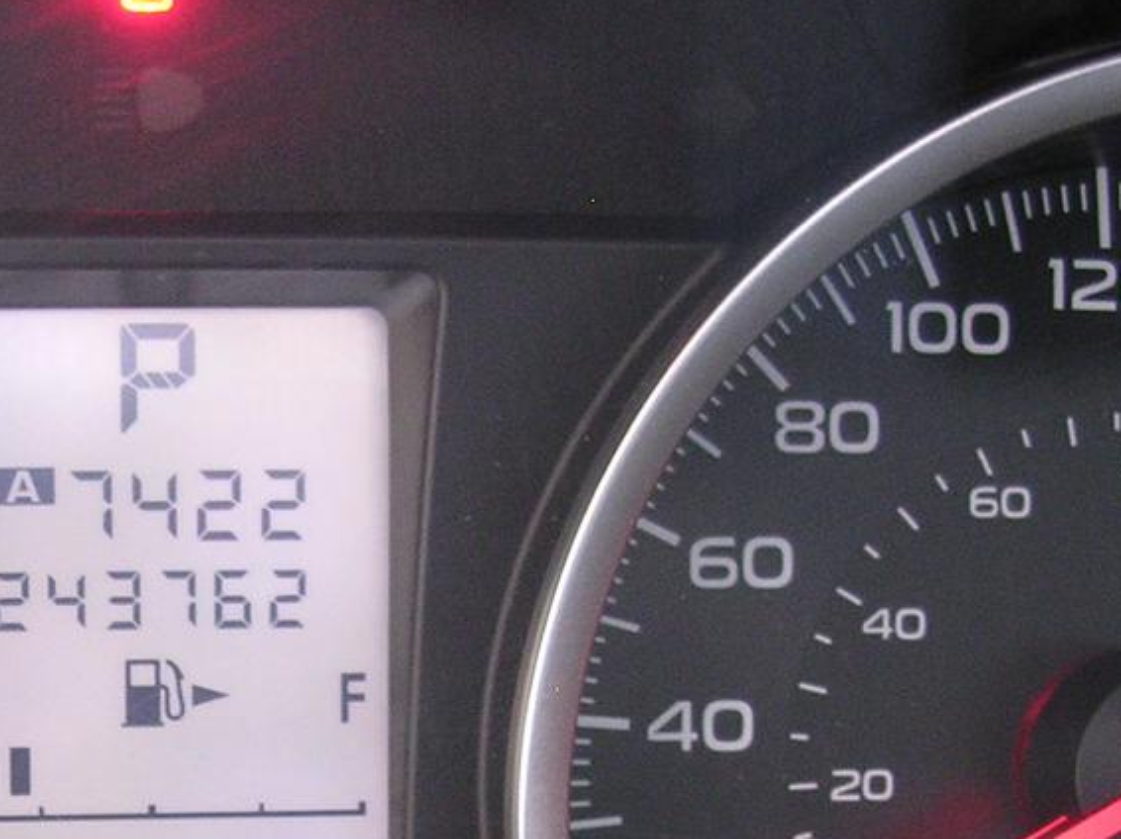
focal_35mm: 86
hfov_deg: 22.2
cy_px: 811
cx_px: 119
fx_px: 2784
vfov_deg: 16.8
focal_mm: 5.8
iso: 202
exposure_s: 1/3.5
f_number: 2.8
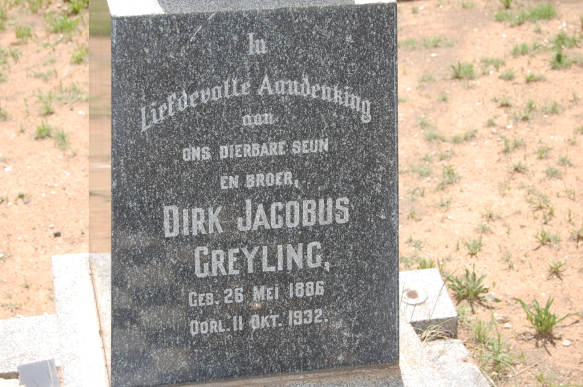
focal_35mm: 82
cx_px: 266
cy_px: 179
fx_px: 1327
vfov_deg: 16.6
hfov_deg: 24.8
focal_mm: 50
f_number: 5.6
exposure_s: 1/500
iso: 220
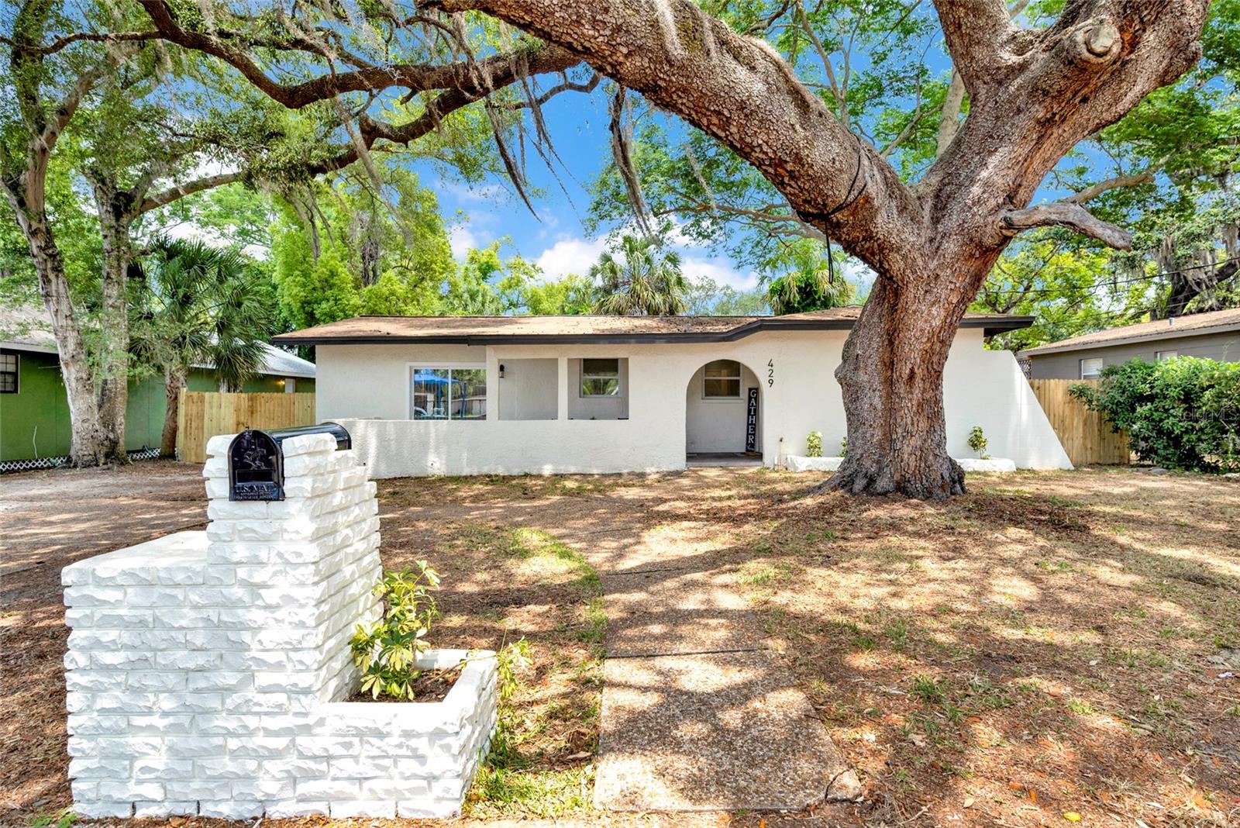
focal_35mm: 18
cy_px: 414
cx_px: 620
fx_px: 603
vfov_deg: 68.9
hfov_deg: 91.6
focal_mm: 17.5
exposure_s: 1/320
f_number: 6.3
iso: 250
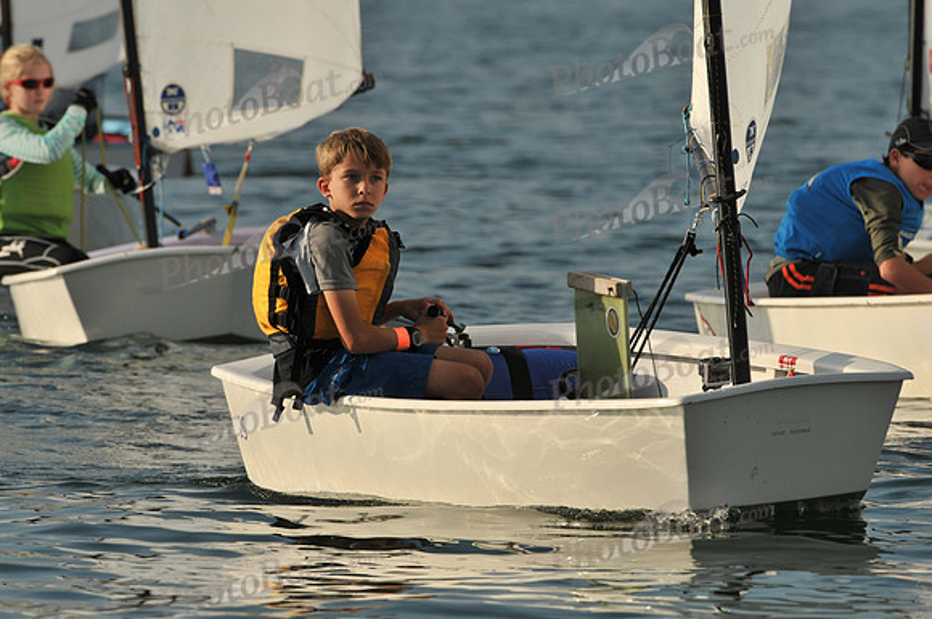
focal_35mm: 600
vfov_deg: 2.3
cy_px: 310
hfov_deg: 3.4
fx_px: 15512
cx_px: 466
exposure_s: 1/800
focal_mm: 400
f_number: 9
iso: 200
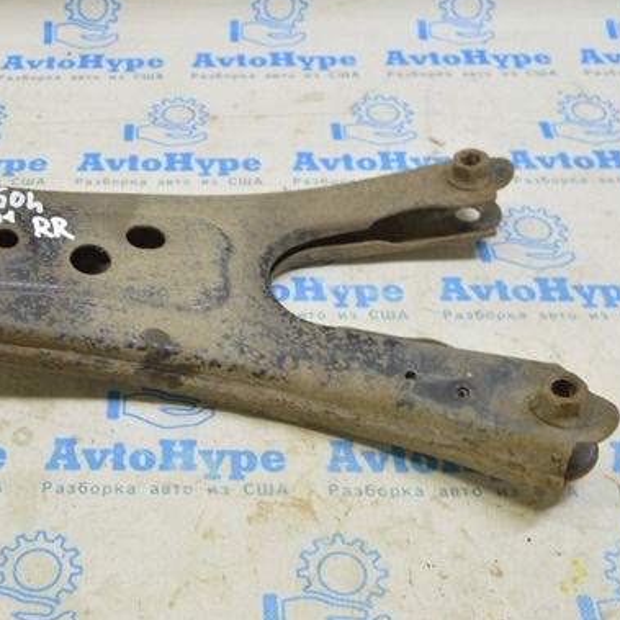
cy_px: 277
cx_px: 118
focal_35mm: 54
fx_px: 1088
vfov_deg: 31.8
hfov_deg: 30.9
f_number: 5.6
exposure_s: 1/20
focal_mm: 25
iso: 400
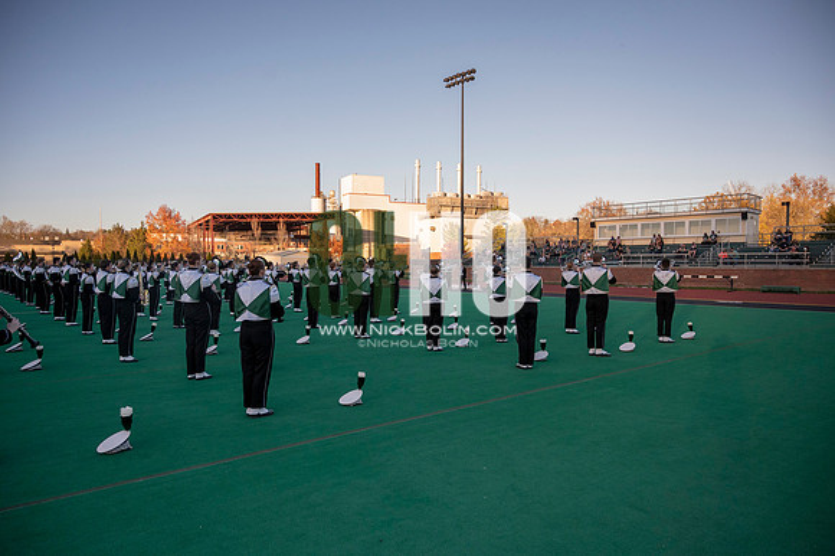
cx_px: 418
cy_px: 278
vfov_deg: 53.1
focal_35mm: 24
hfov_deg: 73.8
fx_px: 556
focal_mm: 24
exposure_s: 1/6400
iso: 2000
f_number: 4
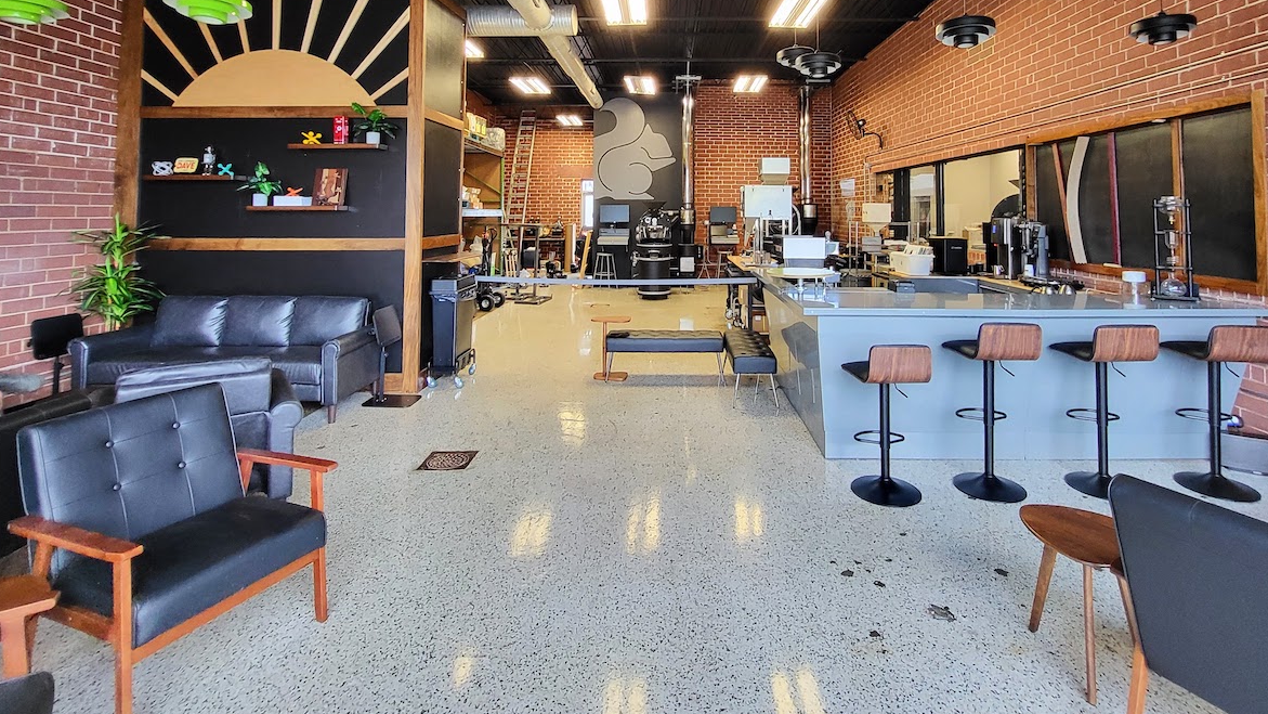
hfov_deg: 103.0
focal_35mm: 15
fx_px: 504
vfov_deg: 68.2
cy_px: 228
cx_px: 646
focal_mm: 1.74
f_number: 2.2
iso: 200
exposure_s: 1/60
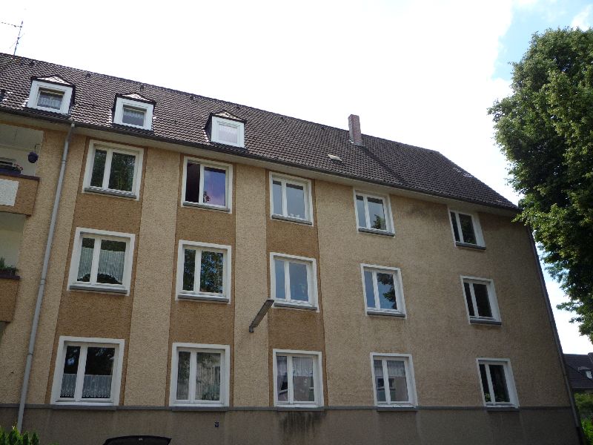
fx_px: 514
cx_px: 296
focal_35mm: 30
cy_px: 222
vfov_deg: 46.8
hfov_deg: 60.0
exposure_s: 1/320
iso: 100
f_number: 4
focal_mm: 5.2
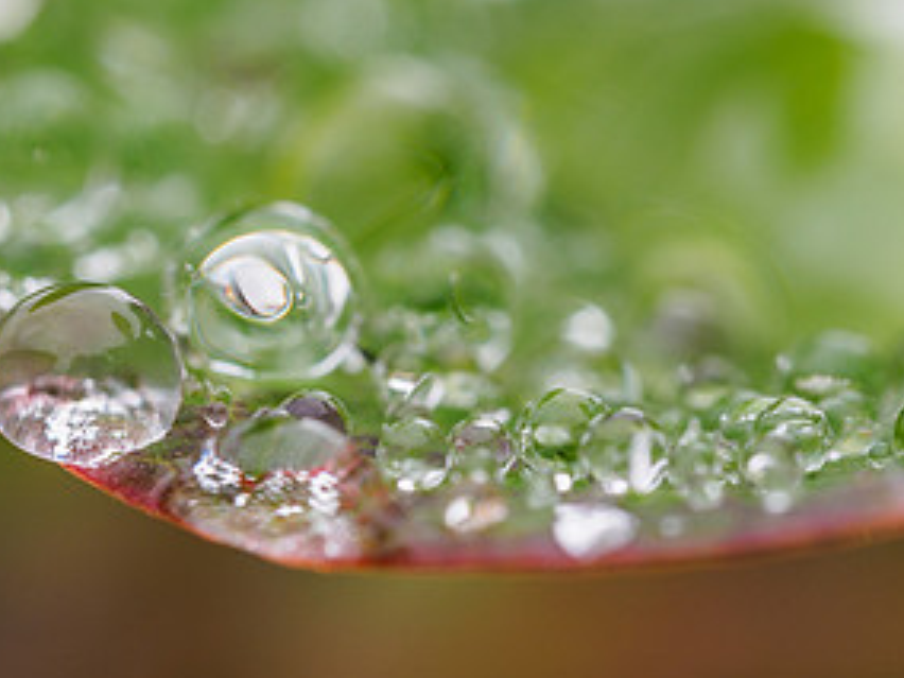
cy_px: 226
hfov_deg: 8.1
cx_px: 242
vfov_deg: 6.1
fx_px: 6398
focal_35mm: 245
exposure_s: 1/40
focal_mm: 60
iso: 200
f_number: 7.1
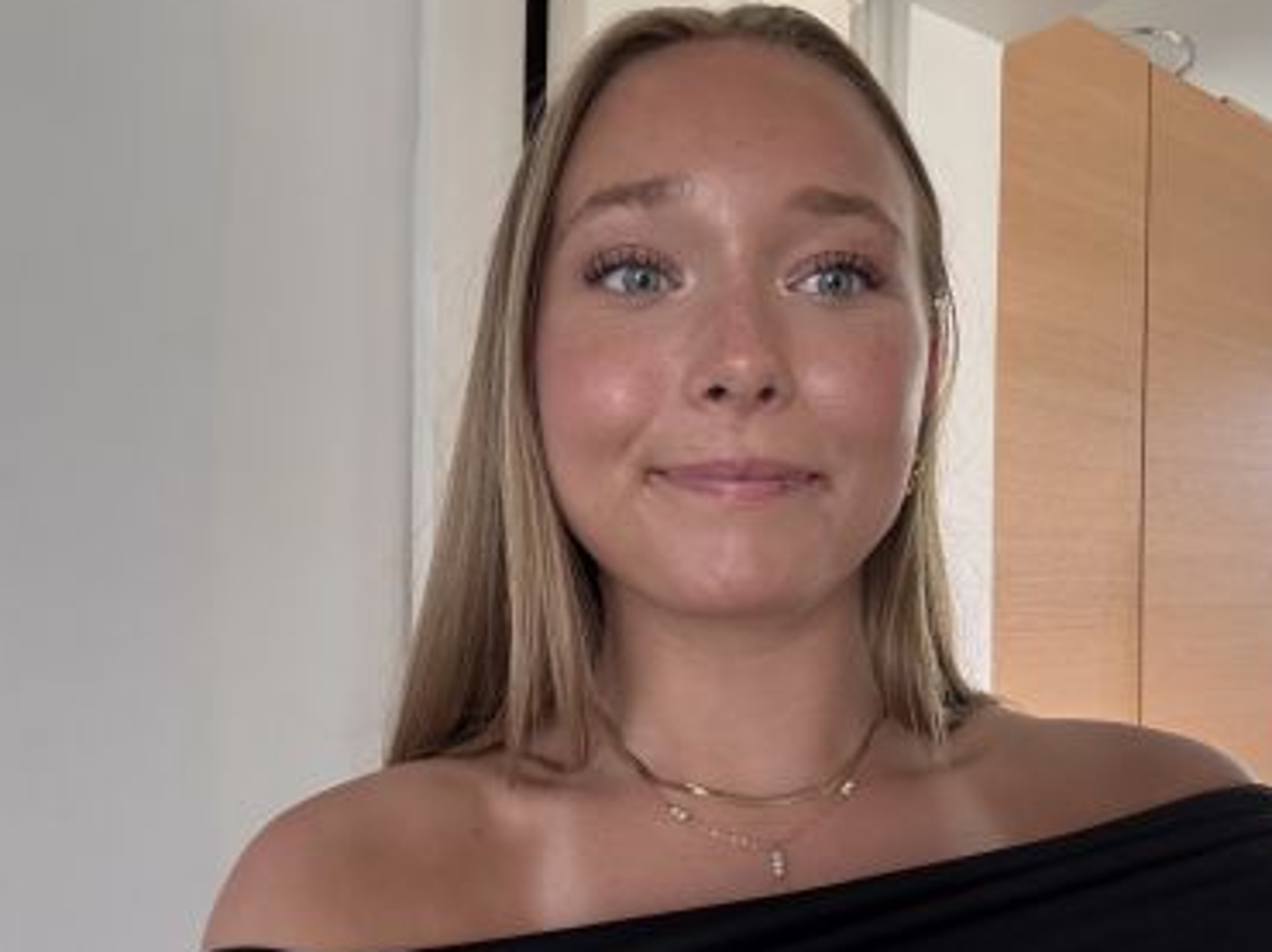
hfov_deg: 63.3
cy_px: 555
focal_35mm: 28
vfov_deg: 49.5
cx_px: 712
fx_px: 1028
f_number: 1.9
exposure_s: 1/60
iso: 250
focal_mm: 2.69
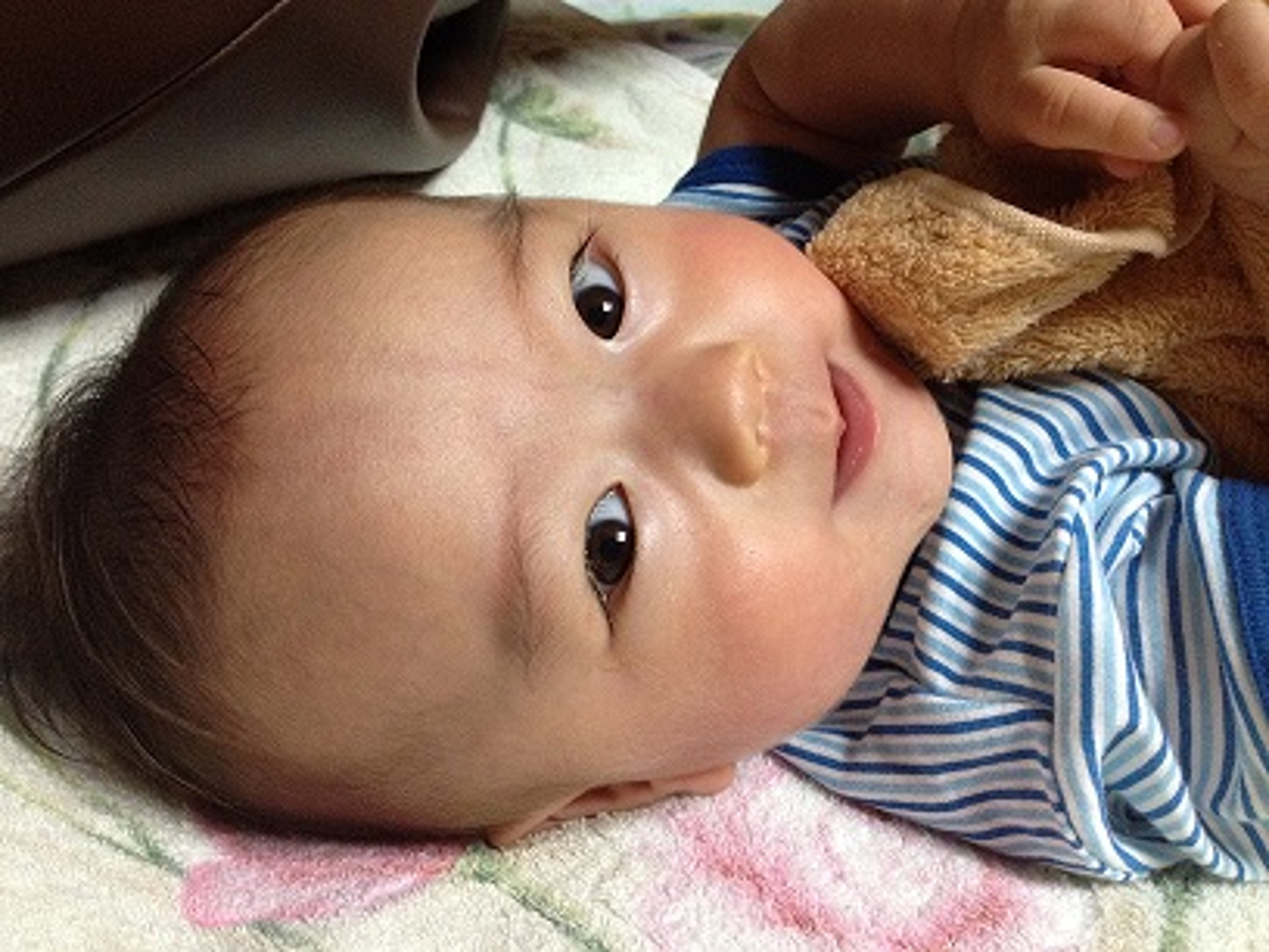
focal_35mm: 35
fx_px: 1283
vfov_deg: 40.7
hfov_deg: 52.6
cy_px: 476
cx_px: 634
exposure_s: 1/20
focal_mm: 4.28
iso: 250
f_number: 2.4
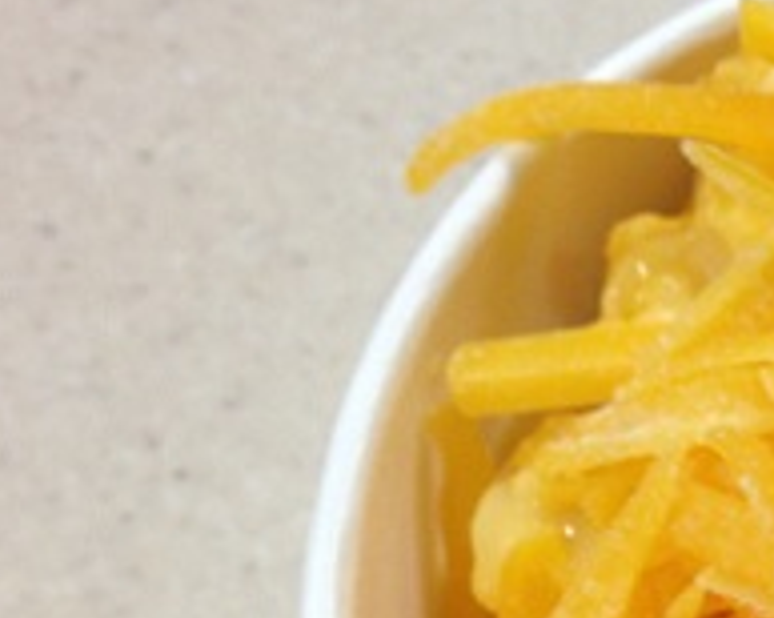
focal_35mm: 97
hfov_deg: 18.6
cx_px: 958
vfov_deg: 15.5
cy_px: 648
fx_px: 2220
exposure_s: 1/20
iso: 80
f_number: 2.4
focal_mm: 4.28
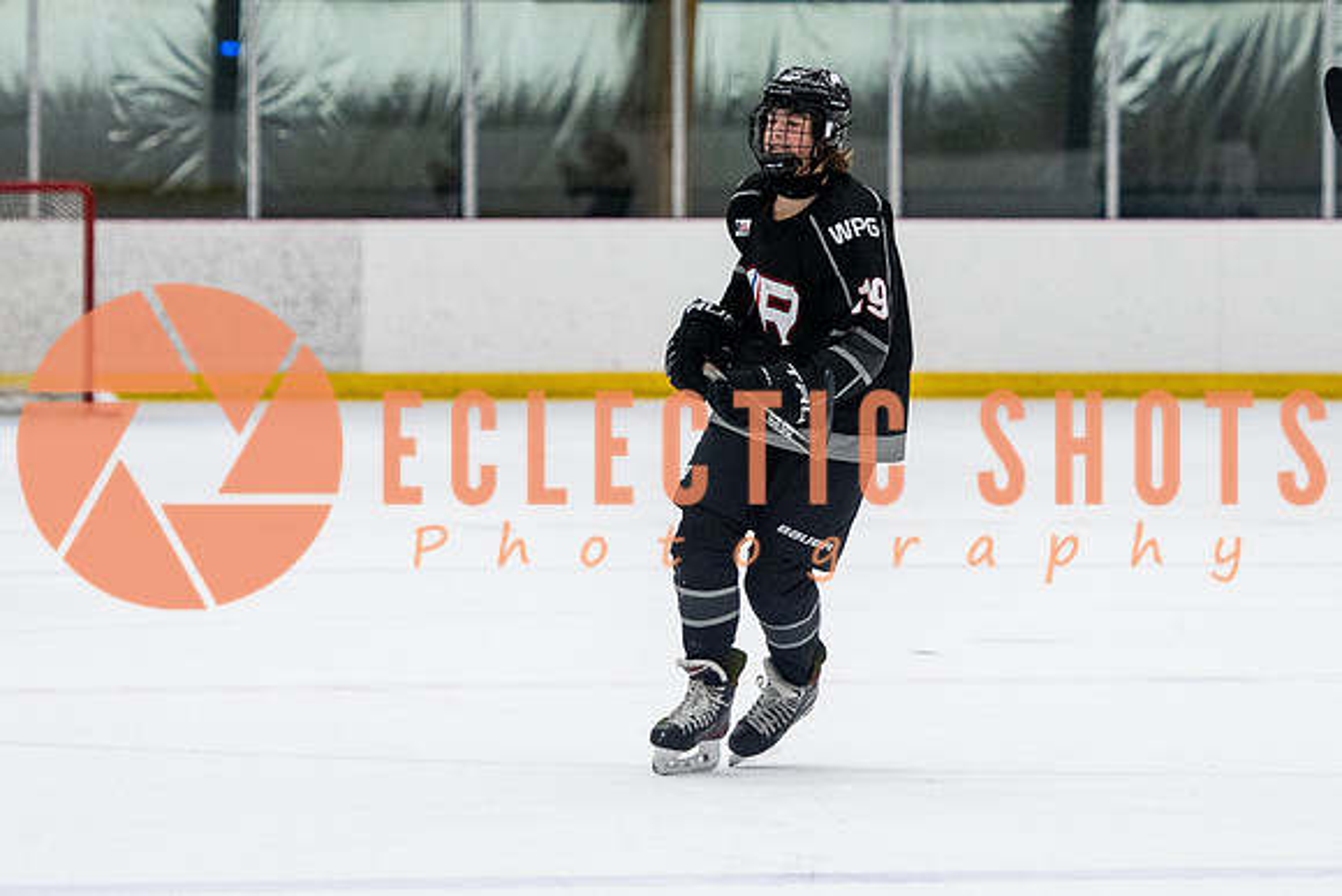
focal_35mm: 288
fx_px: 10720
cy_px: 327
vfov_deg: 4.8
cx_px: 814
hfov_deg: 7.2
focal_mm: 122
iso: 1800
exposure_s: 1/640
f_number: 2.8
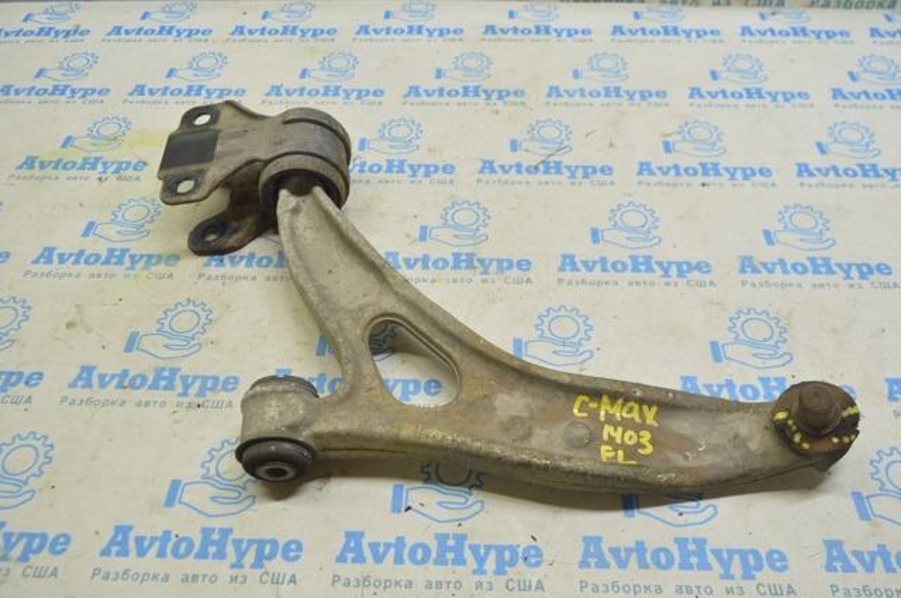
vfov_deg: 43.5
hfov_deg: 62.0
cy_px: 299
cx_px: 450
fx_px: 750
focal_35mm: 30
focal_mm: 20
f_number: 5.6
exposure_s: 1/20
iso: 400
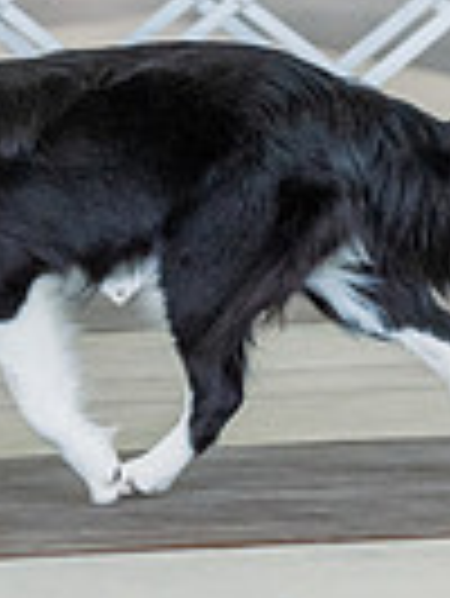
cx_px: -108
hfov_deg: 2.6
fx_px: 9812
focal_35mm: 567
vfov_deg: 3.5
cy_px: -178
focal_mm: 135
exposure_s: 1/400
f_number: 4
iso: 6400
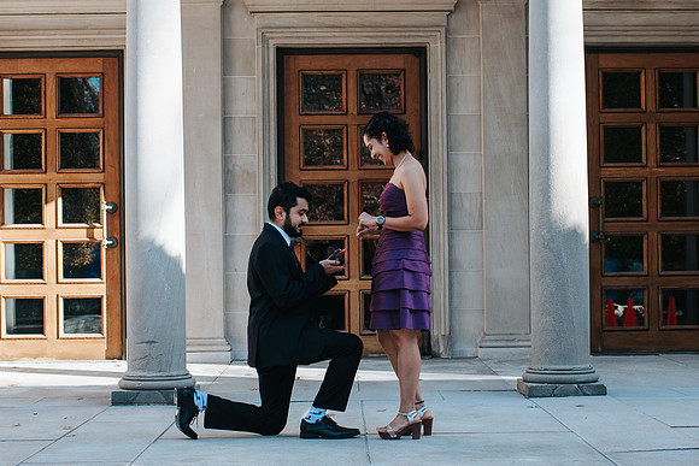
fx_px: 1264
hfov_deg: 30.9
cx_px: 378
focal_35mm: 65
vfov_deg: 20.9
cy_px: 270
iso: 100
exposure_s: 1/320
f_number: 2.8
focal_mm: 35
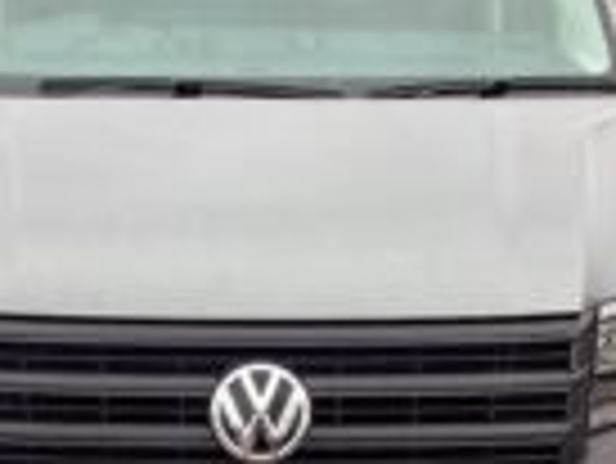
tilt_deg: -7.9
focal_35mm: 79
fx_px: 1407
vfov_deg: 18.7
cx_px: 238
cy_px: 264
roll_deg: -0.7
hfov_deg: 24.6
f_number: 2.4
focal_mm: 3.3
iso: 32
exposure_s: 1/120
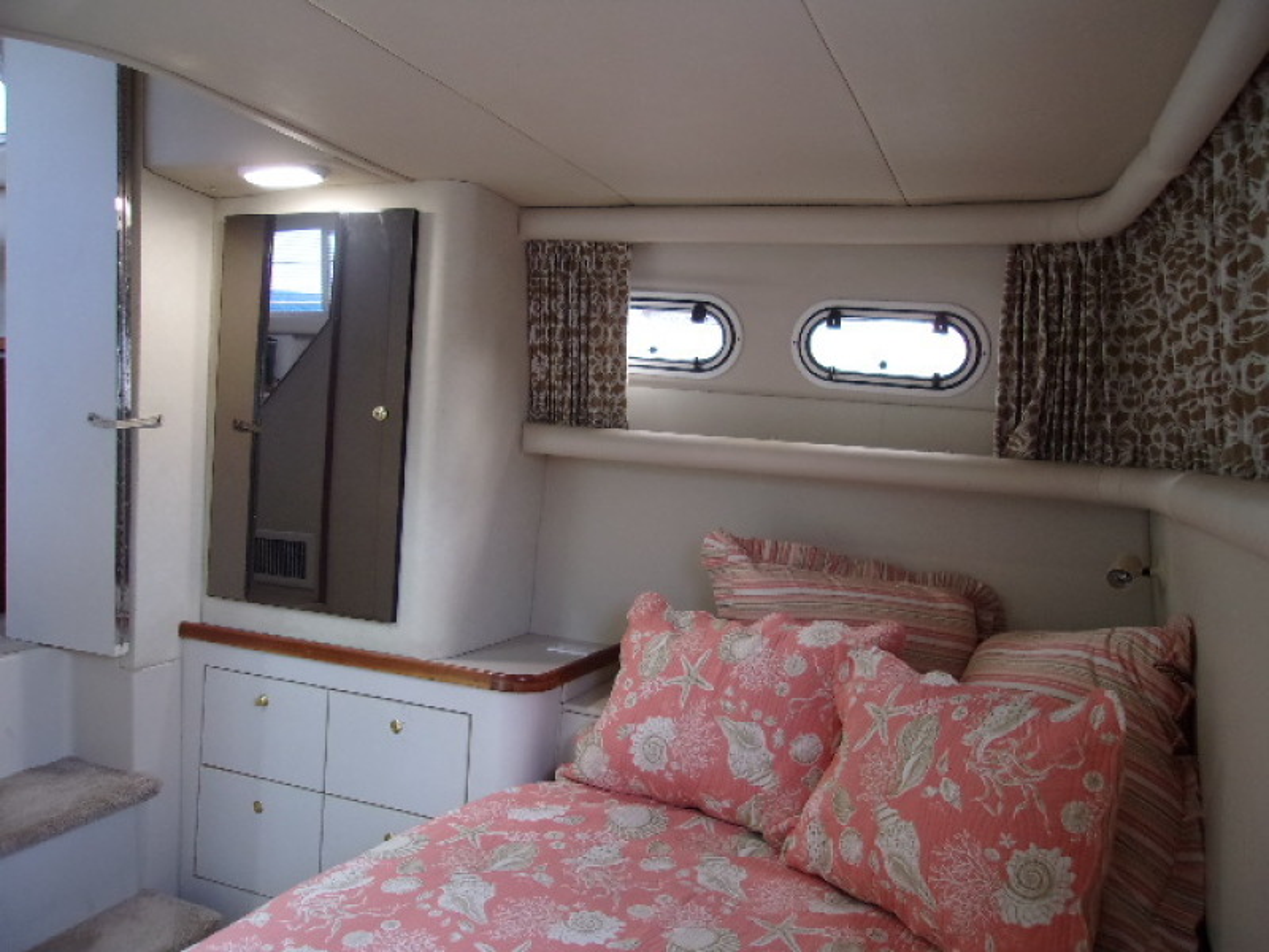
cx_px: 634
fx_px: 990
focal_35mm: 27
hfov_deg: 65.3
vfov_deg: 51.4
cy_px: 476
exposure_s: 1/34
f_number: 3
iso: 186
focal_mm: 4.9
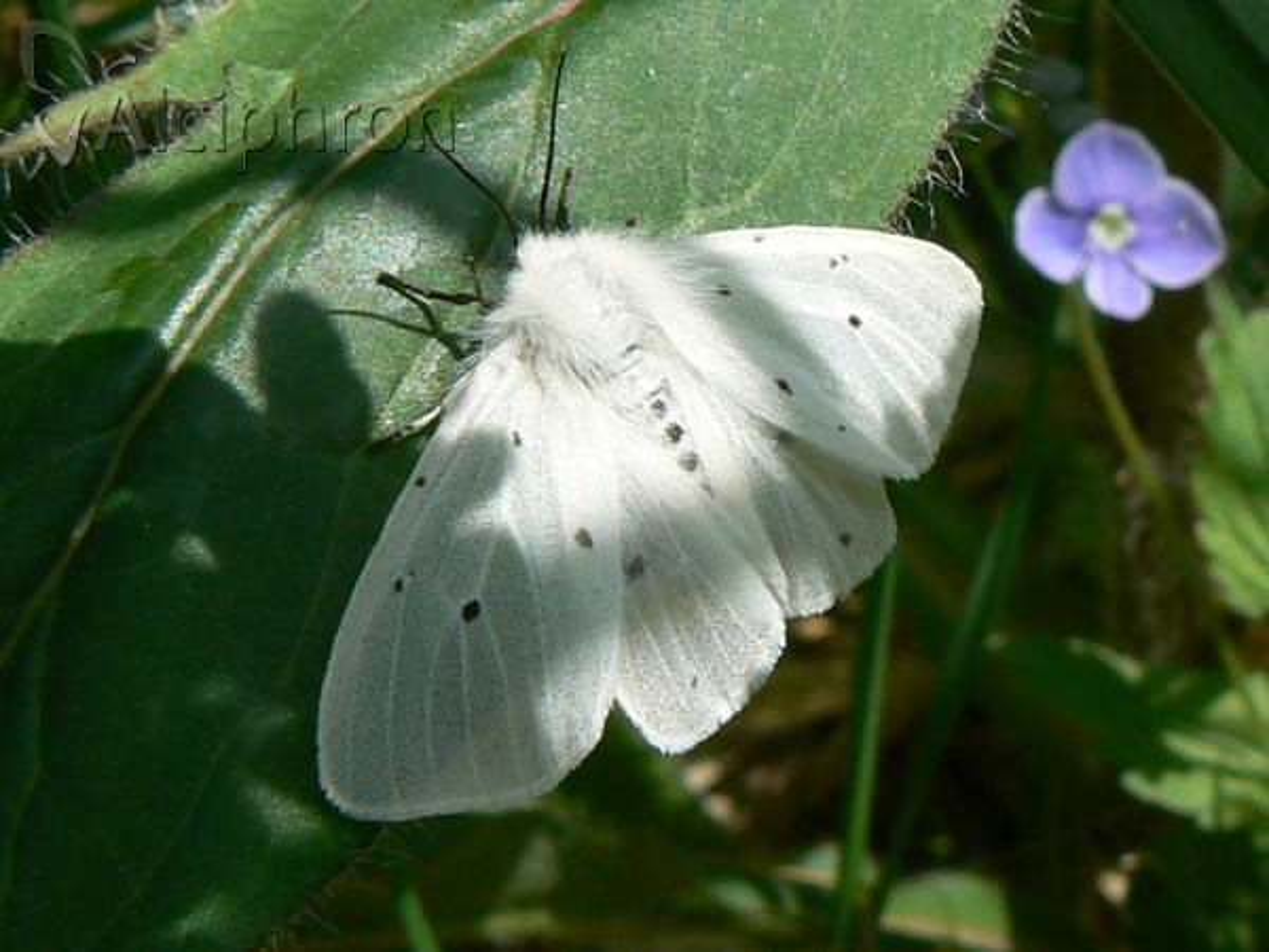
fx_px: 1320
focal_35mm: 36
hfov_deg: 51.4
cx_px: 634
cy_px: 476
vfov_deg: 39.7
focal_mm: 6
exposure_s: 1/400
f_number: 6.3
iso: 80
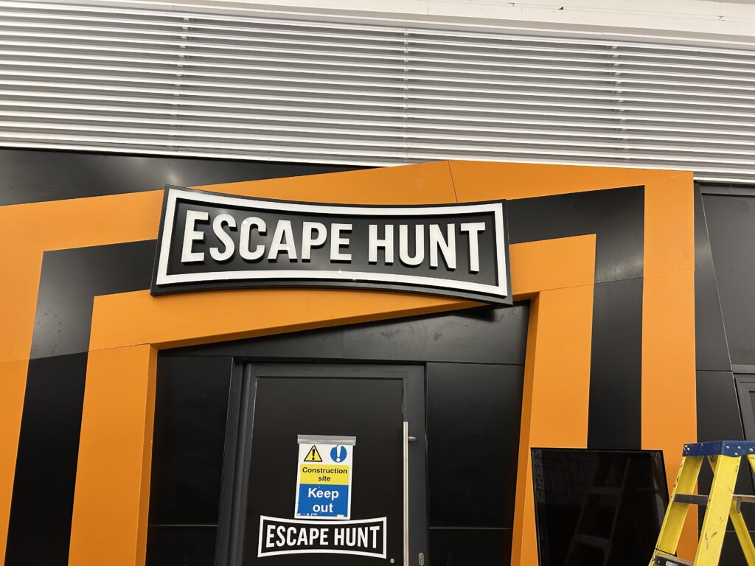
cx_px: 378
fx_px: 567
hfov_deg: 67.3
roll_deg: -0.5
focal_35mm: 26
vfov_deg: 53.1
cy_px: 283
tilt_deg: +17.6
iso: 125
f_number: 1.5
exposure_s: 1/50
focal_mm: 5.7
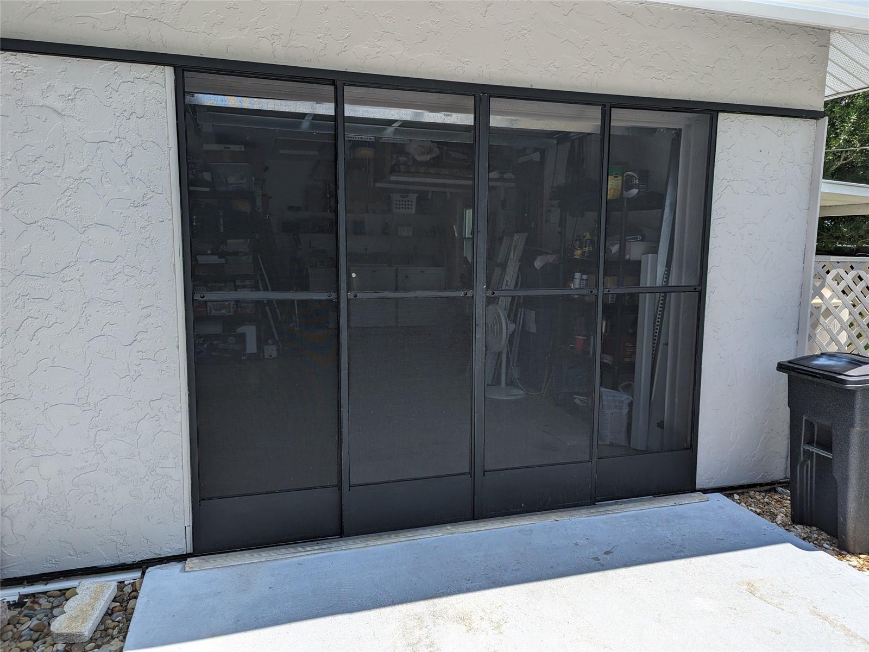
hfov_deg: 71.6
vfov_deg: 56.8
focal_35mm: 24
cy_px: 326
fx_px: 602
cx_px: 434
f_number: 1.85
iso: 49
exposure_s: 1/2058
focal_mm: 6.81
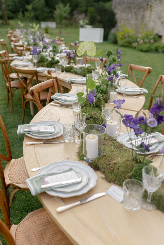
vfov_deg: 53.1
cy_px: 125
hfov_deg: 36.9
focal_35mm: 36
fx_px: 246
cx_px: 82
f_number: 1.8
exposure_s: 1/800
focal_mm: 35
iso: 100
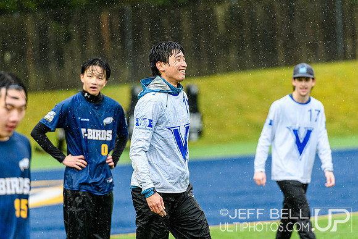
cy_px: 120
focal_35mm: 300
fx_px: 2984
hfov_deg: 6.9
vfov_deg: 4.6
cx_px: 179
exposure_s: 1/1000
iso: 1800
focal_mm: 200
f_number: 3.2
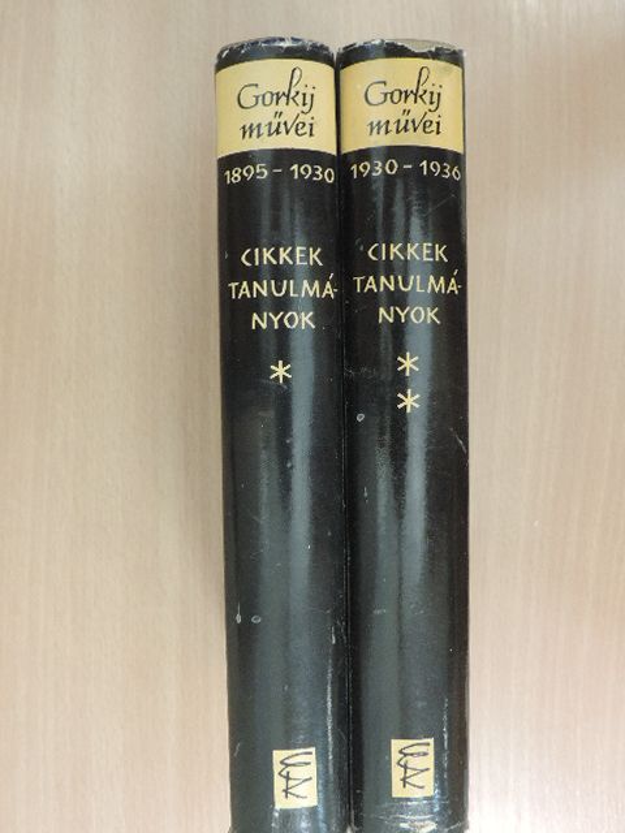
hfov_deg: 42.9
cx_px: 312
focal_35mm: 33
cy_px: 416
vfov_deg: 55.4
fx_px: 794
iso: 800
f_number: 4.5
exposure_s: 1/10
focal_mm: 5.8
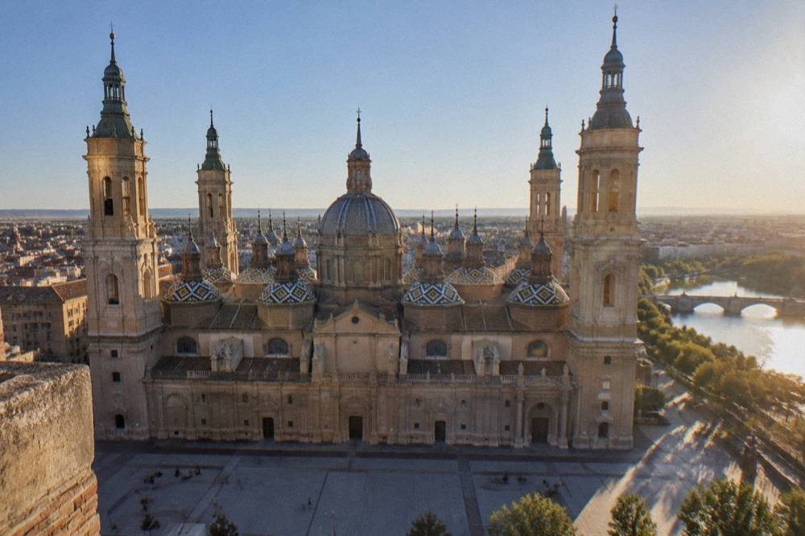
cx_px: 402
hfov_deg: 40.4
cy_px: 268
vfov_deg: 27.5
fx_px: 1095
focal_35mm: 49
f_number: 5.6
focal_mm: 49
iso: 400
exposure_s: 1/640
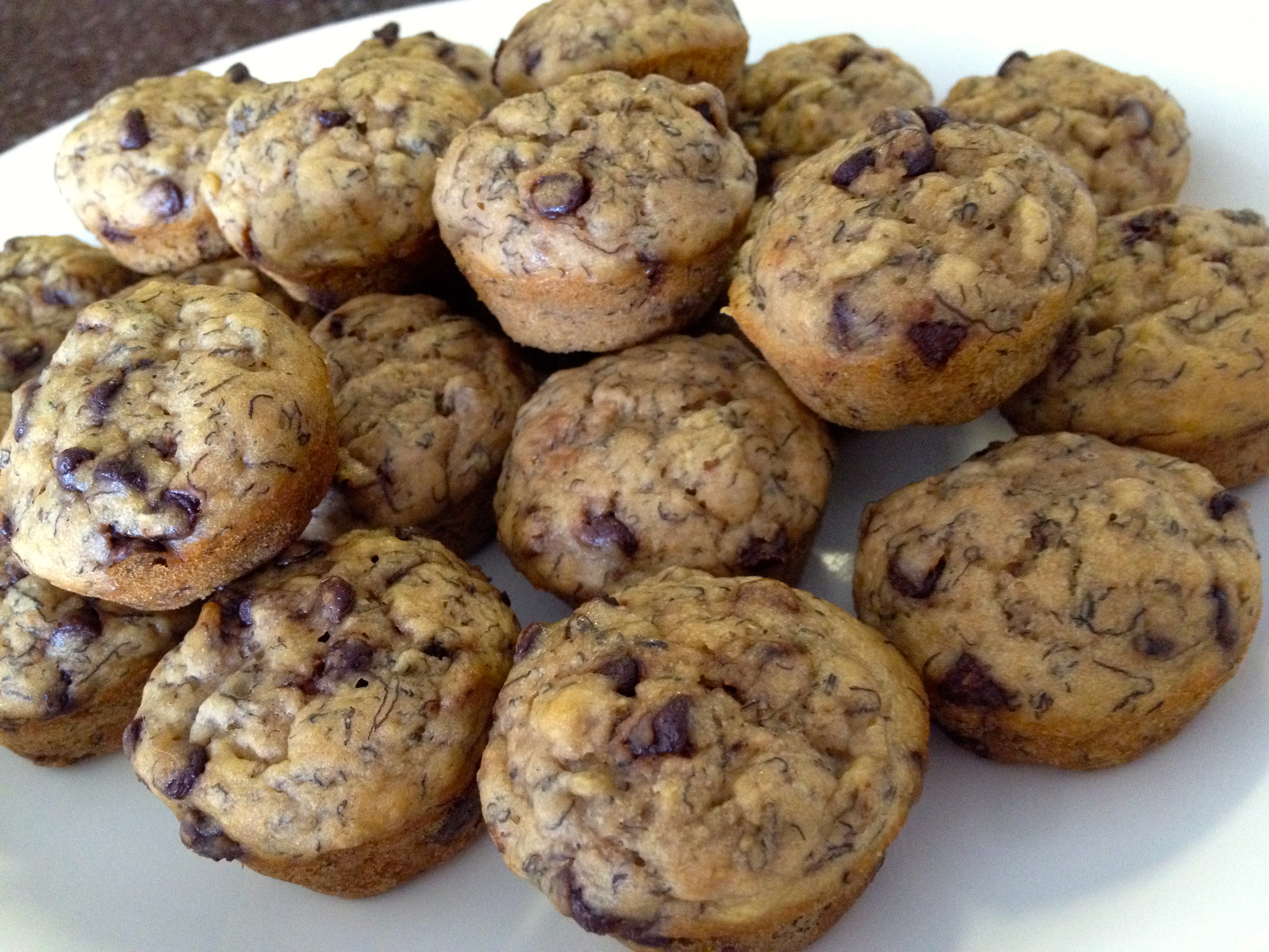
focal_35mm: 35
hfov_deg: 52.6
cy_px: 476
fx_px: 1283
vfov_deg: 40.7
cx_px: 634
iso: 400
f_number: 2.4
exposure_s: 1/17
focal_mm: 4.28
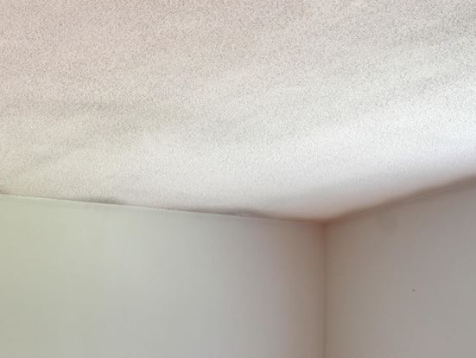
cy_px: 532
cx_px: -318
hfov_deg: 20.4
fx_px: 1032
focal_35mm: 75
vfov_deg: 17.7
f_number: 8
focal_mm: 14
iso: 100
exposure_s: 2
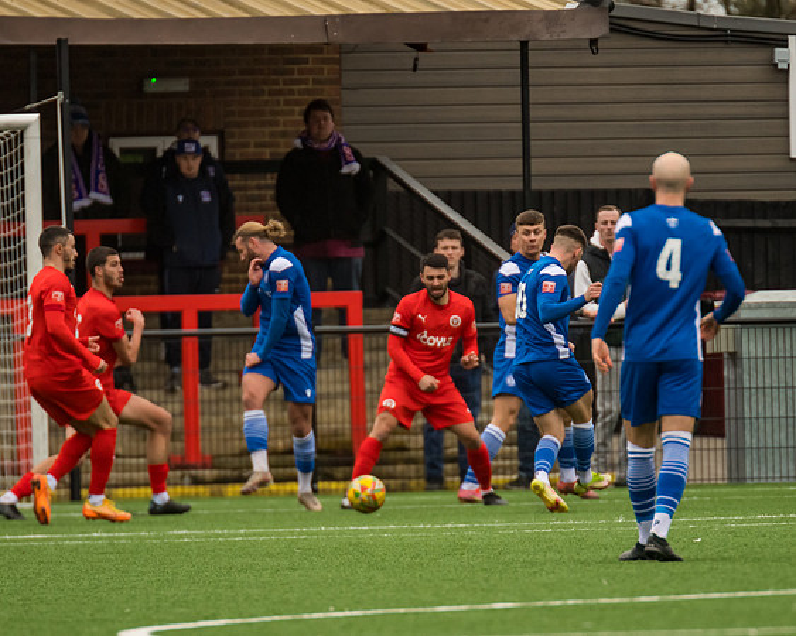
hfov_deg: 2.7
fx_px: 16709
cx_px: 478
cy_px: 318
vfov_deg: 2.2
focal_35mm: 709
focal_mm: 420
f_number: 4
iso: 1000
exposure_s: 1/1250
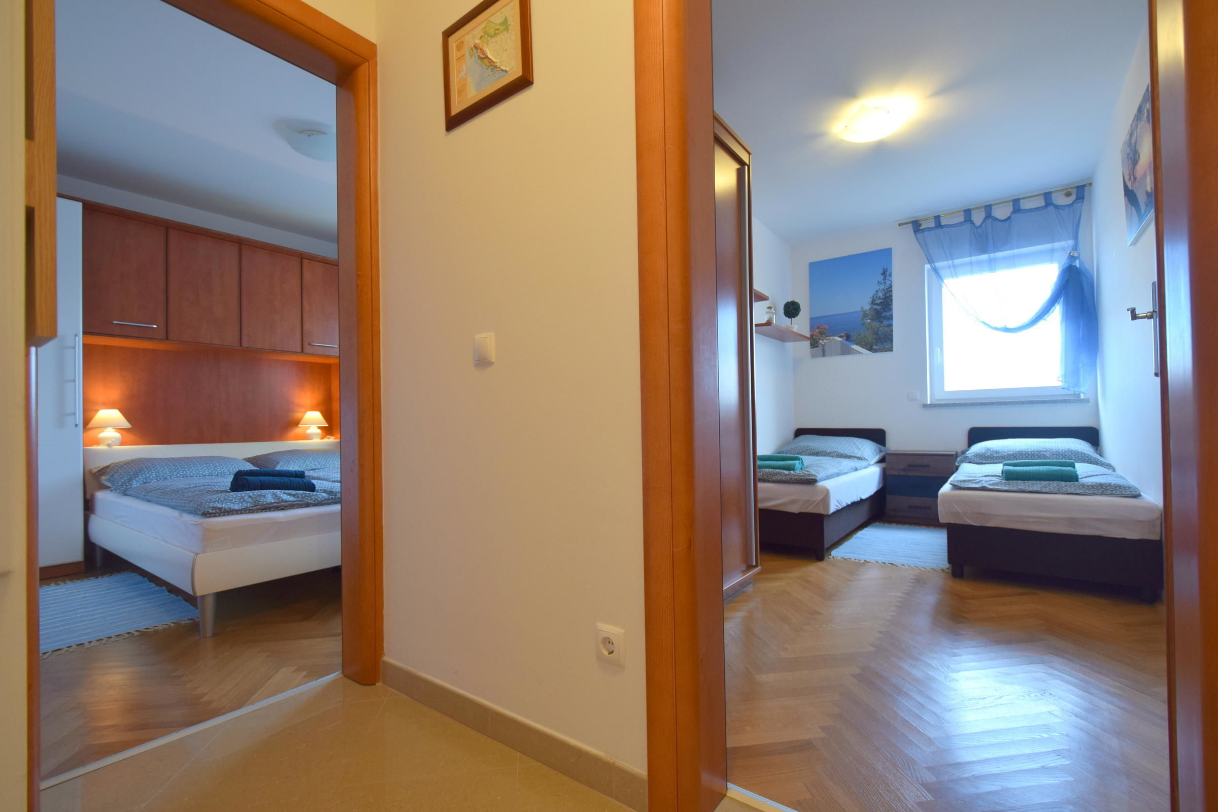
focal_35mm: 15
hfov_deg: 100.4
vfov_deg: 77.3
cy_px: 406
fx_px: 507
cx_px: 609
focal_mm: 10
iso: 400
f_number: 4
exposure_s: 1/80
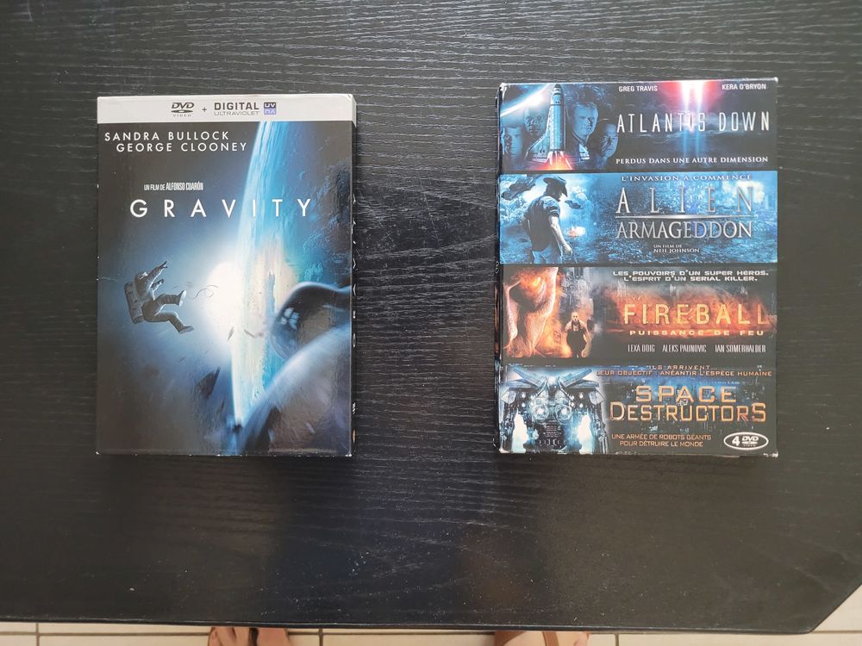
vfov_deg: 53.1
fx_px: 647
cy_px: 323
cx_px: 431
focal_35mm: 26
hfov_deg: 67.3
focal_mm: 5.4
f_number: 1.8
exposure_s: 1/50
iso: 640
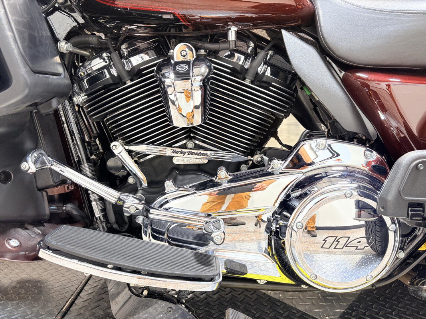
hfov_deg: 67.3
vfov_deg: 53.1
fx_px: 320
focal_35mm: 26
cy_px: 160
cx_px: 213
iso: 100
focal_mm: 5.96
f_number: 1.6
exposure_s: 1/60
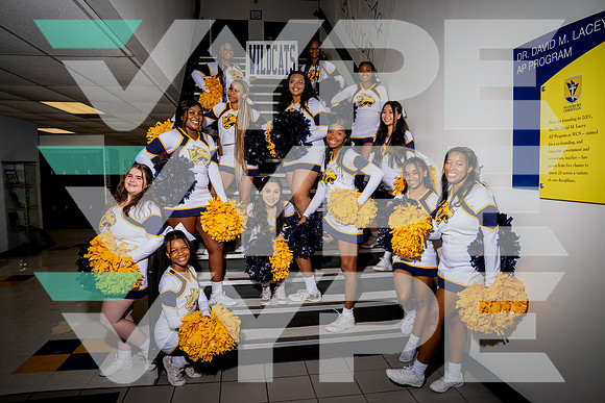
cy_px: 202
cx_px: 302
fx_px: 403
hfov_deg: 73.7
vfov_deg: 53.2
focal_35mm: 24
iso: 250
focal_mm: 24
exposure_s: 1/250
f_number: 5.6
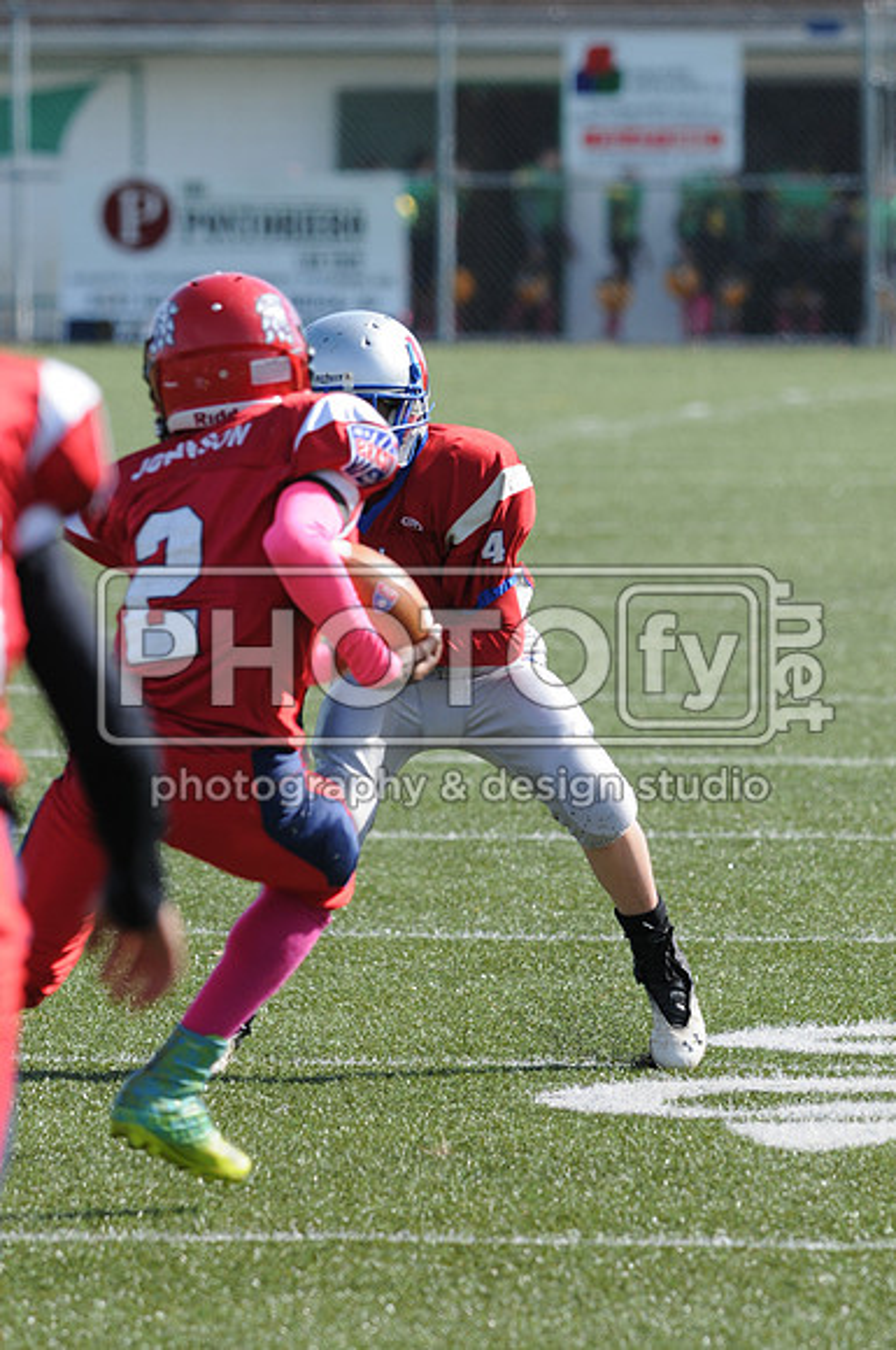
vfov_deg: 4.6
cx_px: 448
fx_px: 16849
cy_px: 675
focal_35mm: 450
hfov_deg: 3.0
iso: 200
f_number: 7.1
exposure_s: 1/500
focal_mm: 300
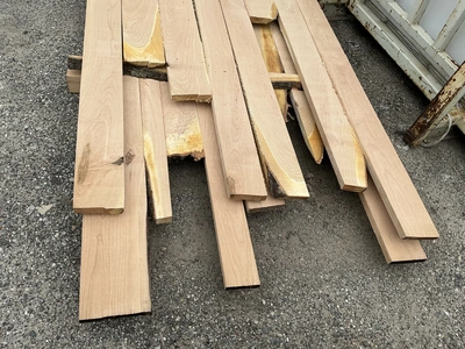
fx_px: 376
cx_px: 232
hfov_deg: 63.4
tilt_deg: -53.3
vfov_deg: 49.7
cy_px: 174
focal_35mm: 28
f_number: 1.8
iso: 25
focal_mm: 3
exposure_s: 1/353
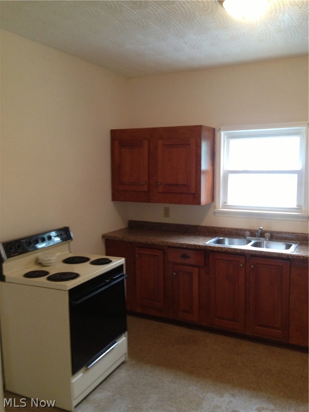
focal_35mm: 33
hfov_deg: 42.9
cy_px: 206
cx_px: 154
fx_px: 393
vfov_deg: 55.4
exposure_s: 1/20
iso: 250
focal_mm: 4.13
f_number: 2.4
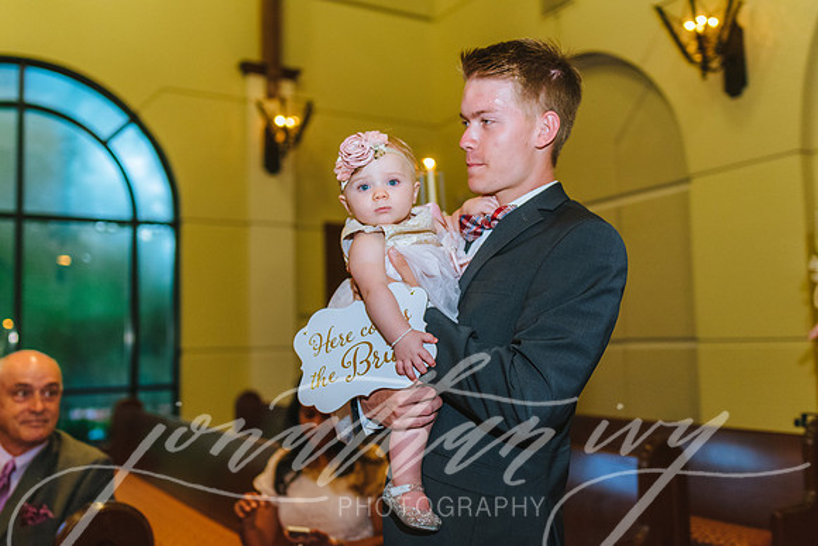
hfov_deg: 54.4
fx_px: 795
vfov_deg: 37.9
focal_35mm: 35
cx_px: 409
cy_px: 273
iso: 3200
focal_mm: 35
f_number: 2.2
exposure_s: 1/125
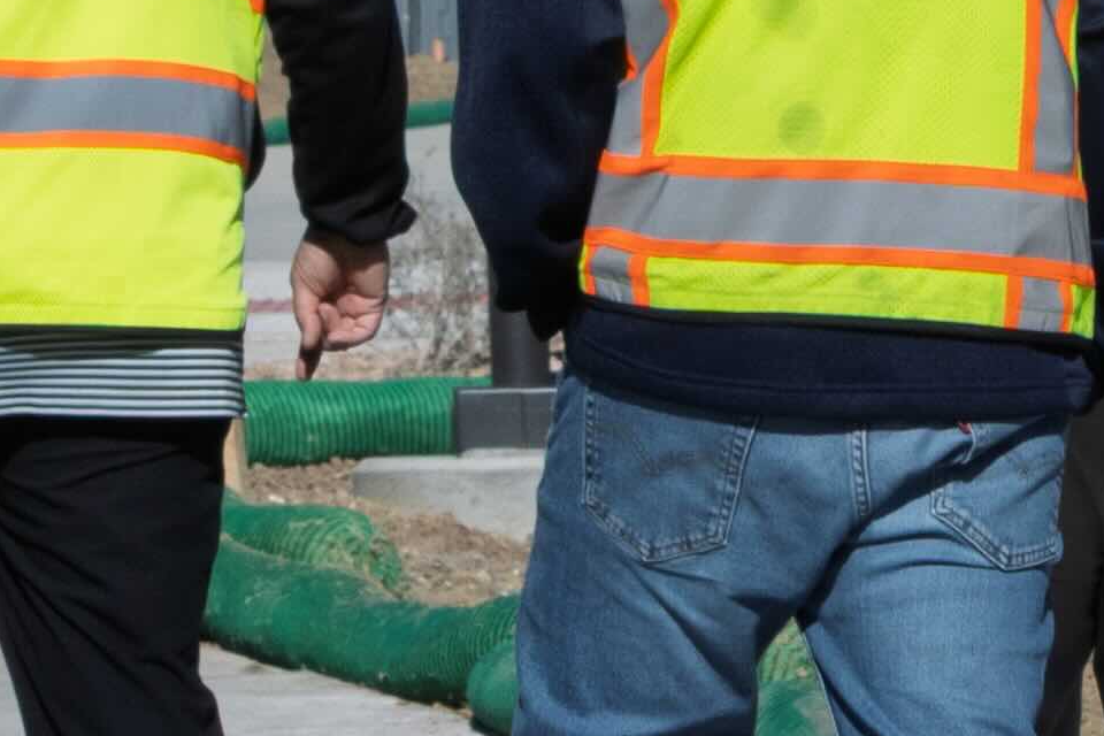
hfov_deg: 4.7
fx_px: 13339
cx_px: 1597
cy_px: 1950
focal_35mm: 435
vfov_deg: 3.1
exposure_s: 1/640
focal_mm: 50
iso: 200
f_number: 13
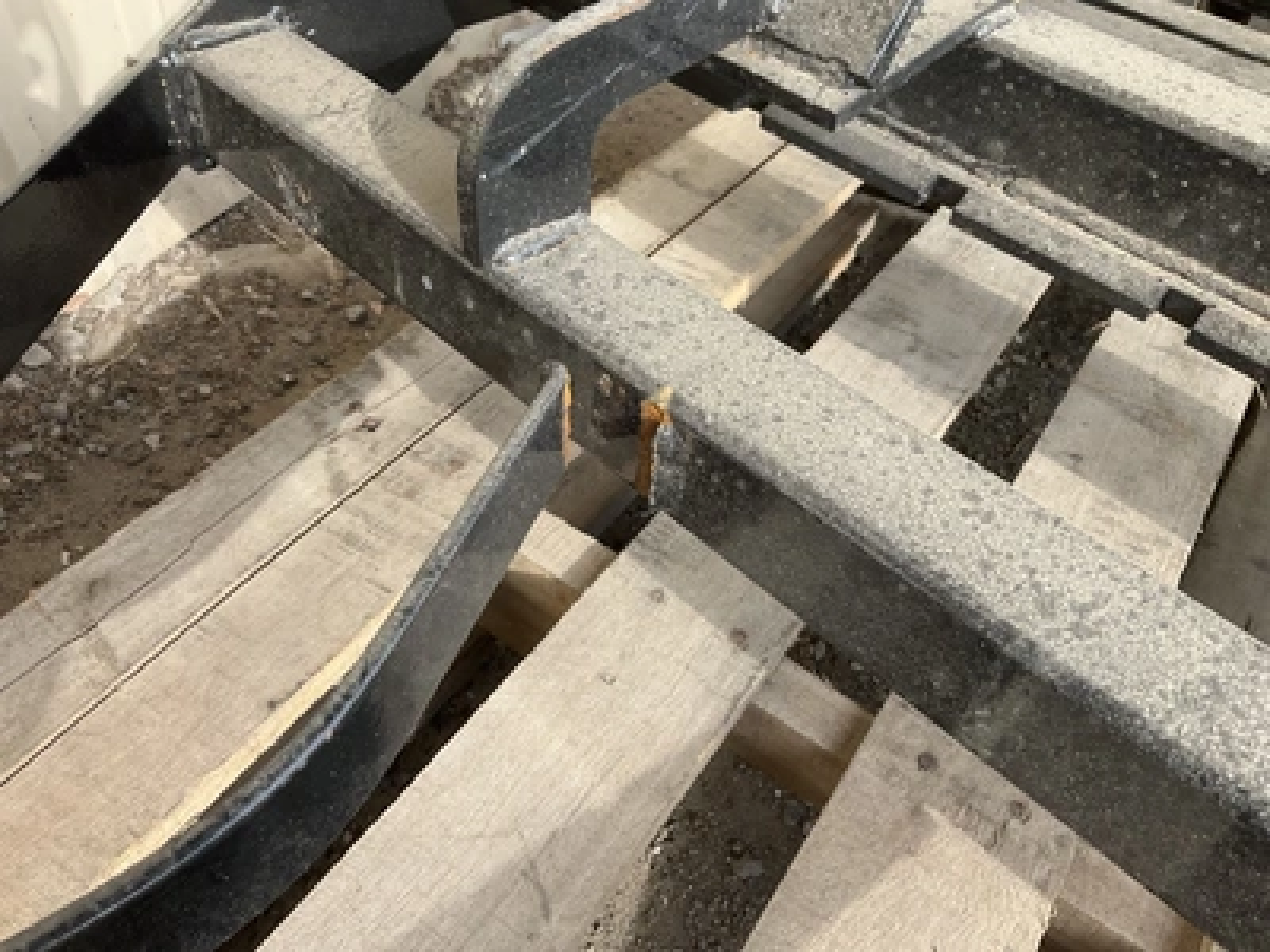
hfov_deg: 61.7
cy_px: 476
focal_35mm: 29
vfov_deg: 48.2
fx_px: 1064
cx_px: 635
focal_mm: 3
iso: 25
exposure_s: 1/331
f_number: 1.8
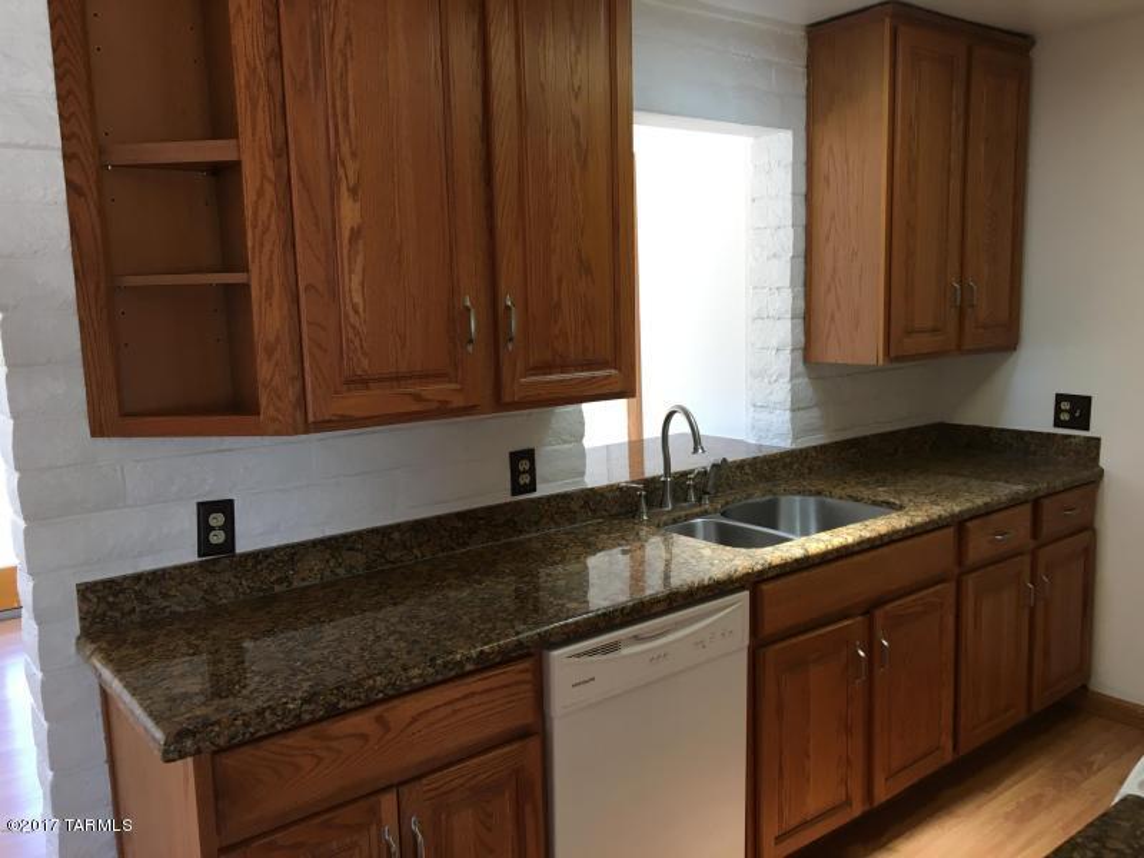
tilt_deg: -7.0
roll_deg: +2.0
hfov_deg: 61.7
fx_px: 958
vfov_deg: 48.2
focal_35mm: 29
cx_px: 572
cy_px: 429
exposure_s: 1/30
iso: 25
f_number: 2.2
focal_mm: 4.15
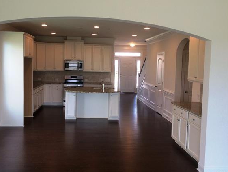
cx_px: 99
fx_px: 217
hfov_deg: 55.2
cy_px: 78
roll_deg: -0.2
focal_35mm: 33
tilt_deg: -4.0
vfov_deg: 42.9
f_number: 2.2
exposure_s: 1/60
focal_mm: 4.15
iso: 40
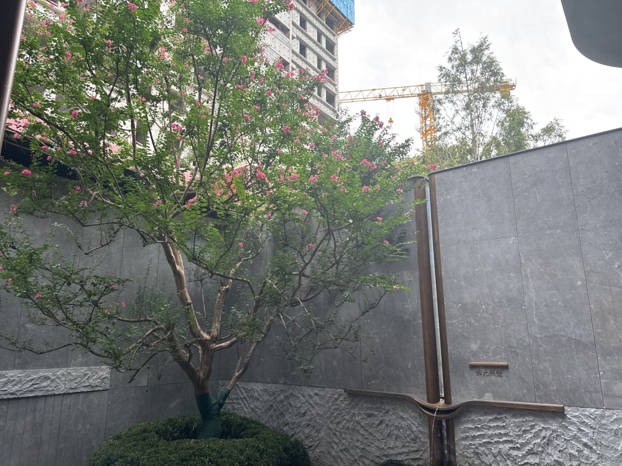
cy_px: 233
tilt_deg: +11.9
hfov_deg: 71.6
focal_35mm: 24
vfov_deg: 56.8
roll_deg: +1.0
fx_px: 431
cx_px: 311
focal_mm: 6.76
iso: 64
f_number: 1.78
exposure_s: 1/142
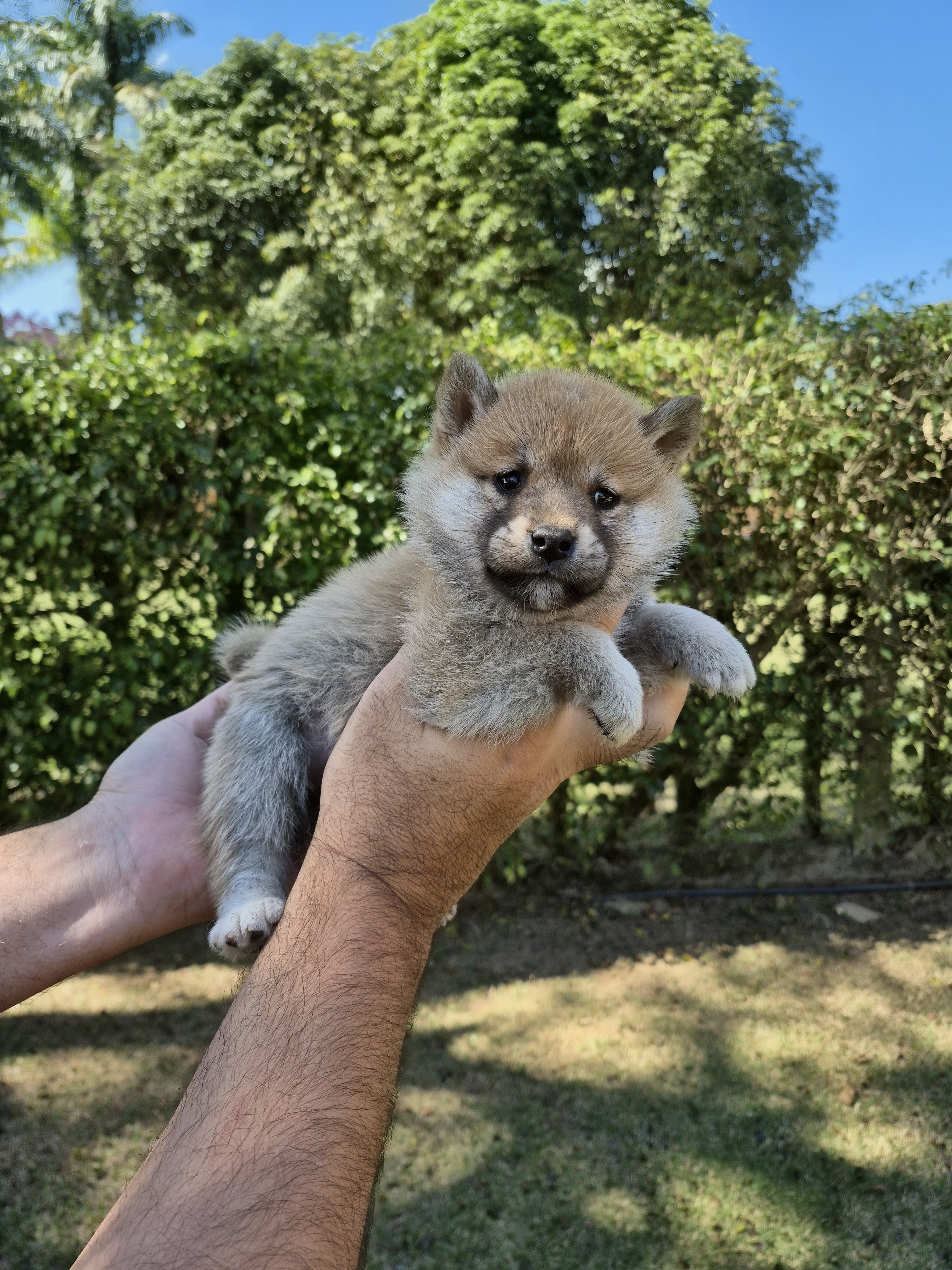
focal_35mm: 23
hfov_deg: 58.9
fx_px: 843
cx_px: 476
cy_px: 635
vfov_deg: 73.9
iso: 25
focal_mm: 5.4
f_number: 1.8
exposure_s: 1/503
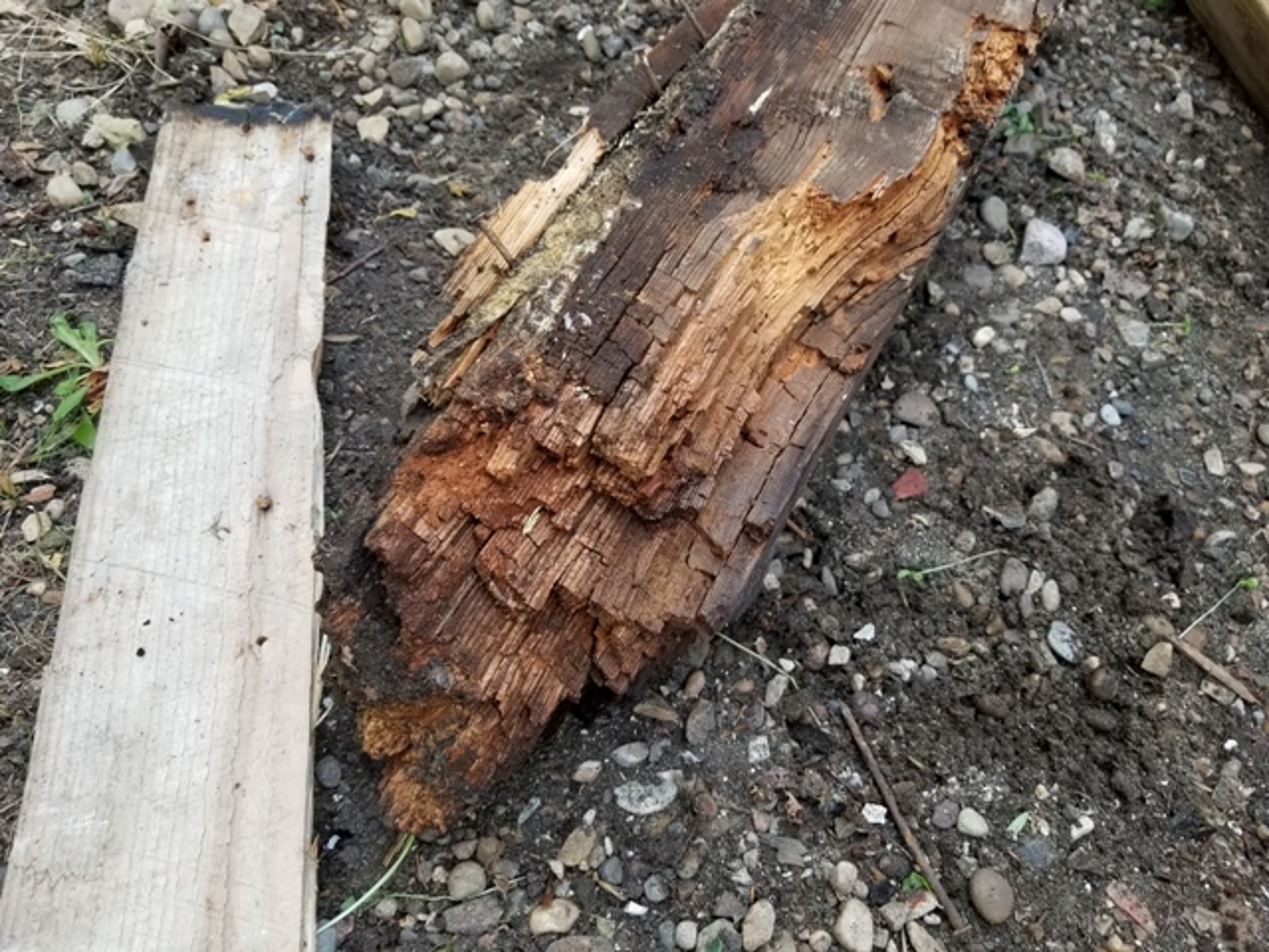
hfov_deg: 67.3
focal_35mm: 26
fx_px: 953
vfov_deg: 53.1
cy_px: 476
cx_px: 634
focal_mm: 4.25
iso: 100
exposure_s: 1/120
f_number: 1.7
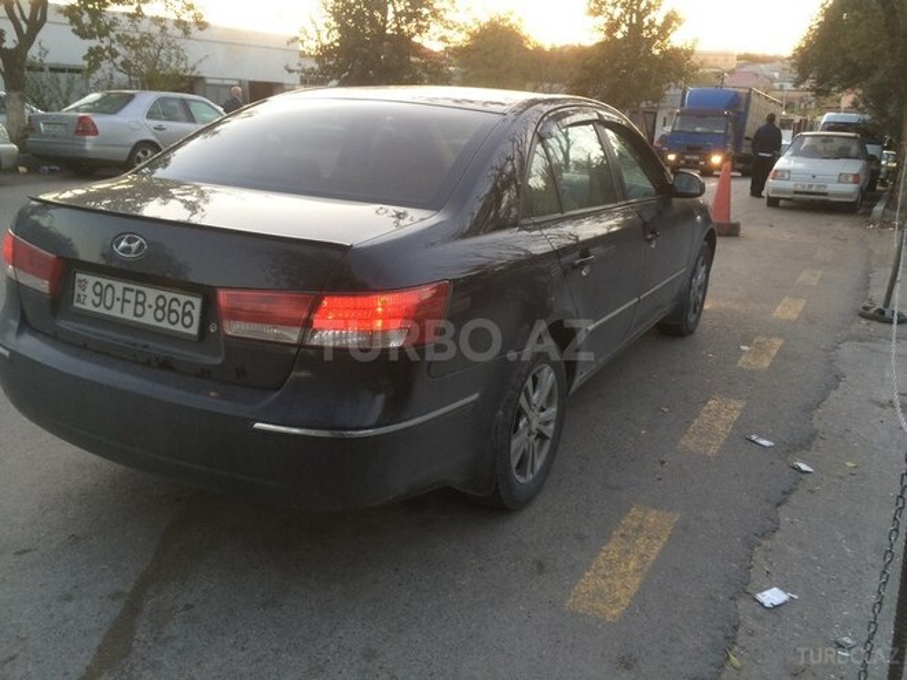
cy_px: 340
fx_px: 760
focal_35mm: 29
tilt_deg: -18.4
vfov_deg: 48.2
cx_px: 454
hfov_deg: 61.7
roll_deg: -1.7
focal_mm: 4.15
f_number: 2.2
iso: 40
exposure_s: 1/33
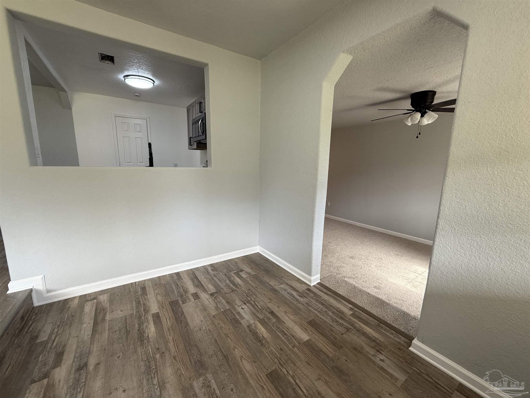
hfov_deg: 102.1
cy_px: 199
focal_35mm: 14
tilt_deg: -8.0
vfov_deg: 85.7
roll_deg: -1.2
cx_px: 265
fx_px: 214
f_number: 2.2
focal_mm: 2.22
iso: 100
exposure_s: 1/120
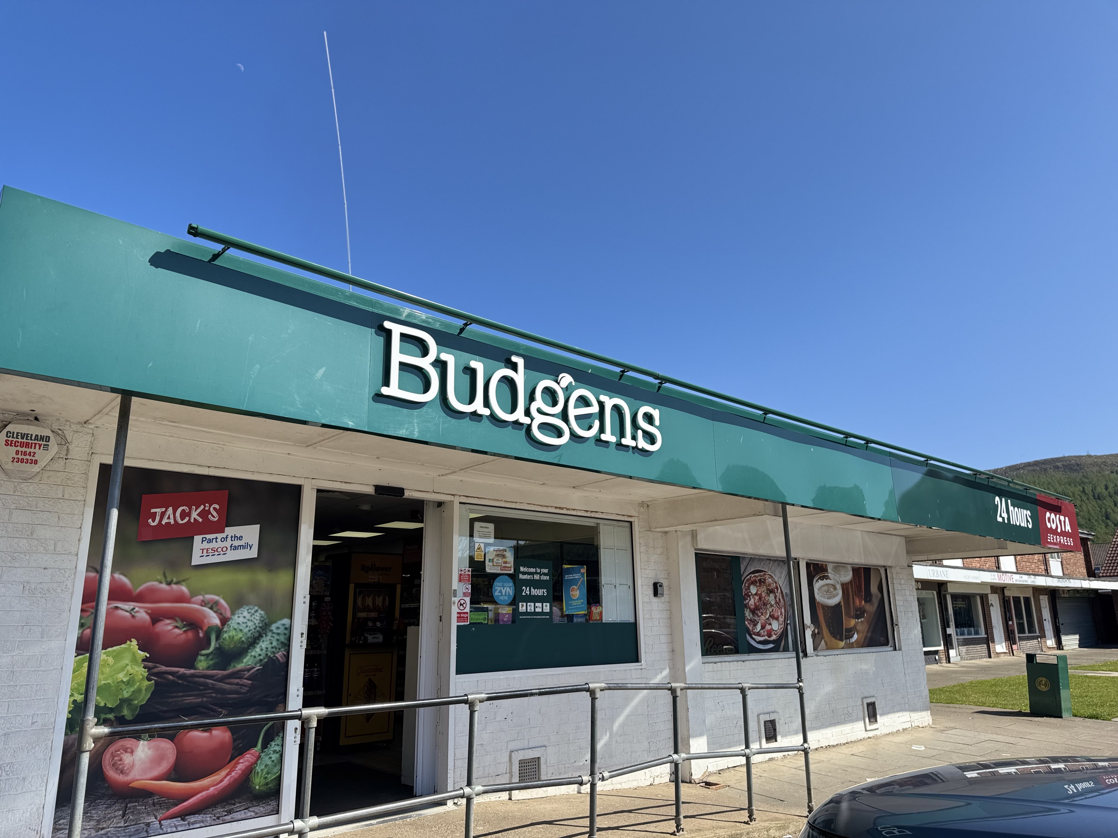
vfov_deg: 56.8
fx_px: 775
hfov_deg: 71.6
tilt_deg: +14.8
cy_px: 419
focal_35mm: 24
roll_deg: +1.0
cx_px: 559
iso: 80
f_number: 1.78
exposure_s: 1/4049
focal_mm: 6.76
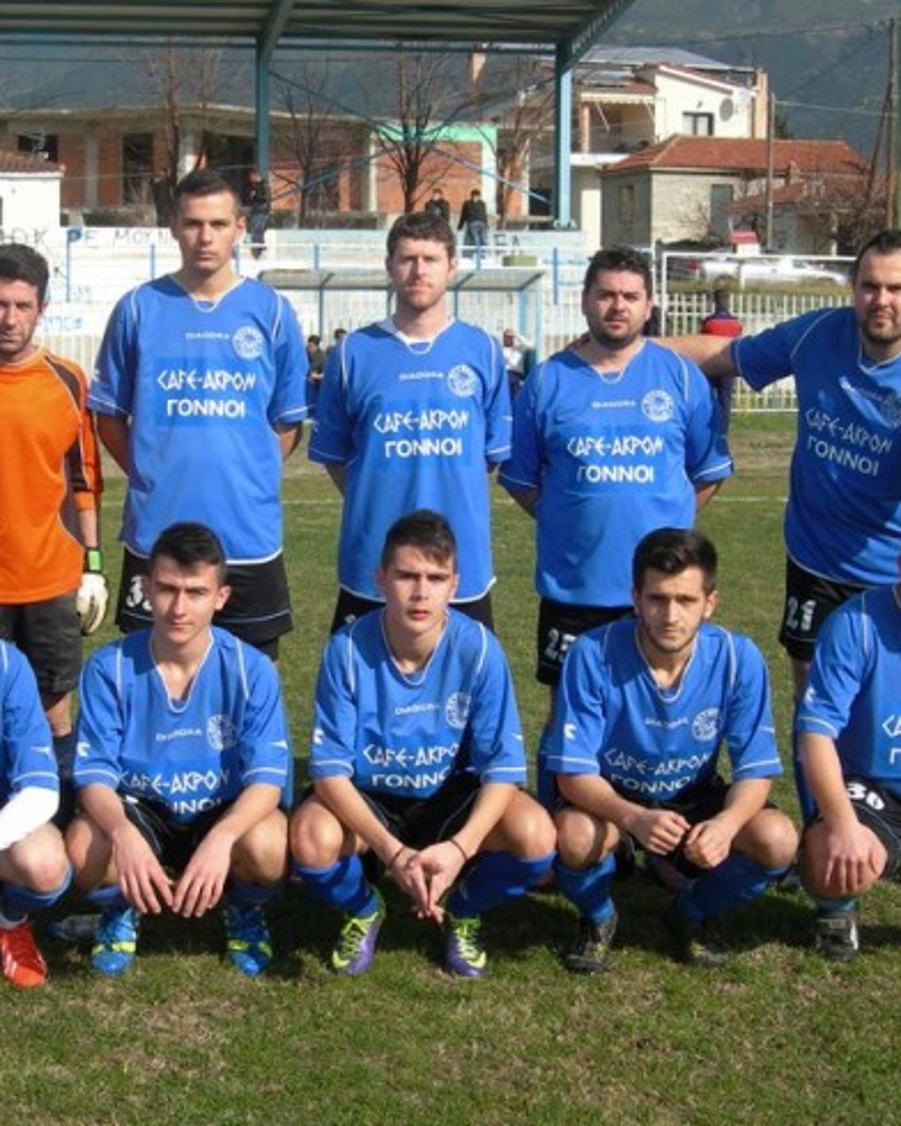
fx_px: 2233
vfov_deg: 28.3
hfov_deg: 22.8
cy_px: 566
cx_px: 363
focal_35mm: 67
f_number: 5.4
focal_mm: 10.6
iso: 50
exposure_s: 1/470
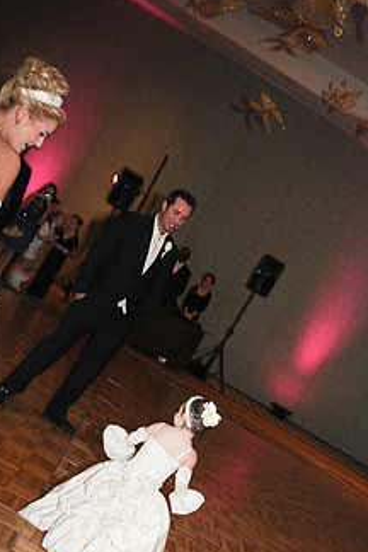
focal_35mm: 43
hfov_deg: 31.2
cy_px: 377
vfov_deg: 44.6
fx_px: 659
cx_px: 161
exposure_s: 1/50
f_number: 4
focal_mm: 31
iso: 640
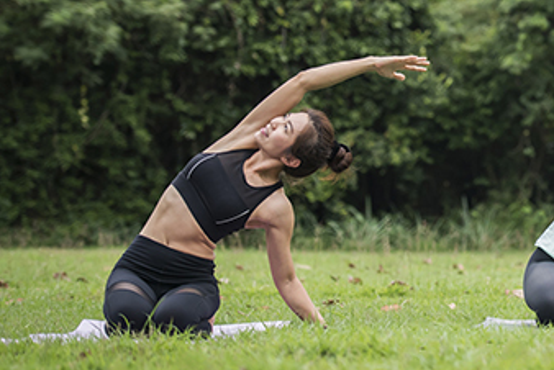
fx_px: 3096
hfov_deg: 10.1
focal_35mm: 201
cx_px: 570
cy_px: 65
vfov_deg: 6.8
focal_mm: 85
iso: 400
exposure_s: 1/1600
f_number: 2.8
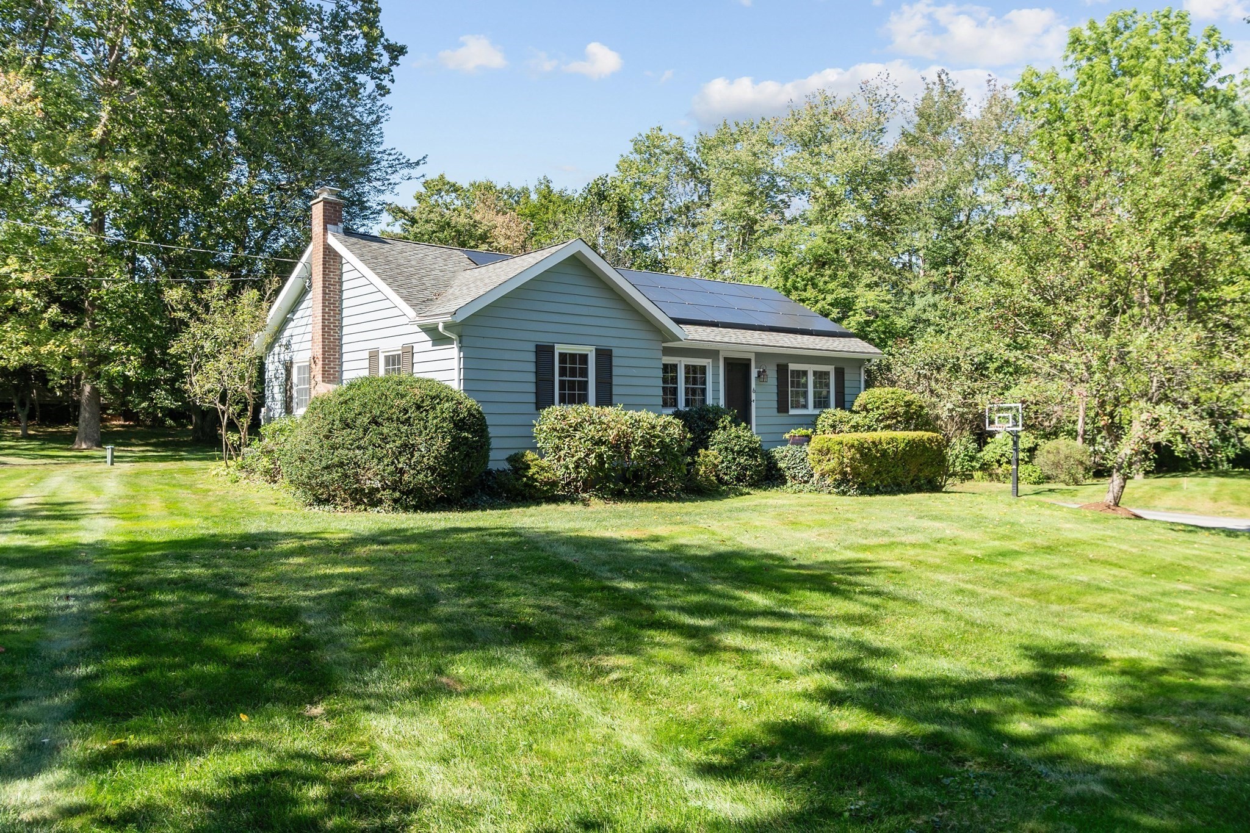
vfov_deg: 47.9
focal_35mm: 27
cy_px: 416
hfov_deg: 67.4
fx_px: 937
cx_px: 625
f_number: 8
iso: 160
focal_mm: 18
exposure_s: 1/125
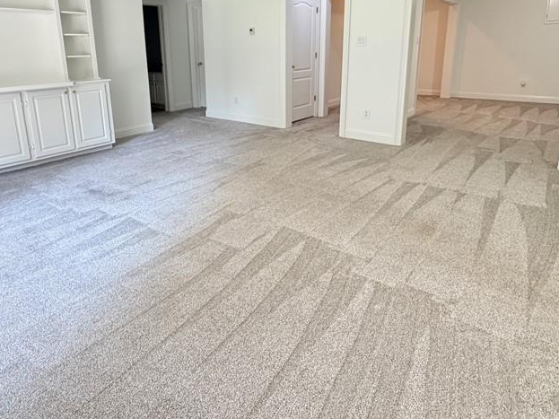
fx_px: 371
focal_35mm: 23
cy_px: 136
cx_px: 249
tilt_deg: -13.1
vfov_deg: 57.4
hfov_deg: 73.7
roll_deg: +2.0
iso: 500
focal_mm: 2.22
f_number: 2.2
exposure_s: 1/60
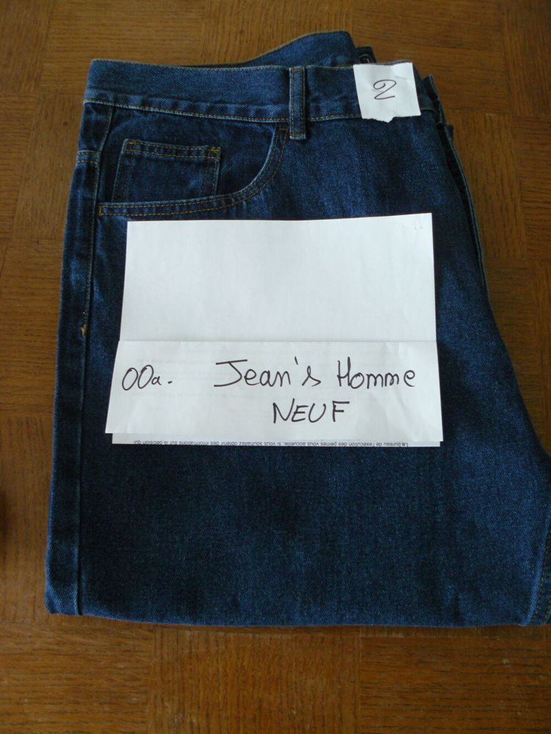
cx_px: 276
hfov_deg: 39.7
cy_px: 367
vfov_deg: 51.4
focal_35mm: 36
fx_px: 764
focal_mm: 6
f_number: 2.8
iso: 200
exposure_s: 1/20
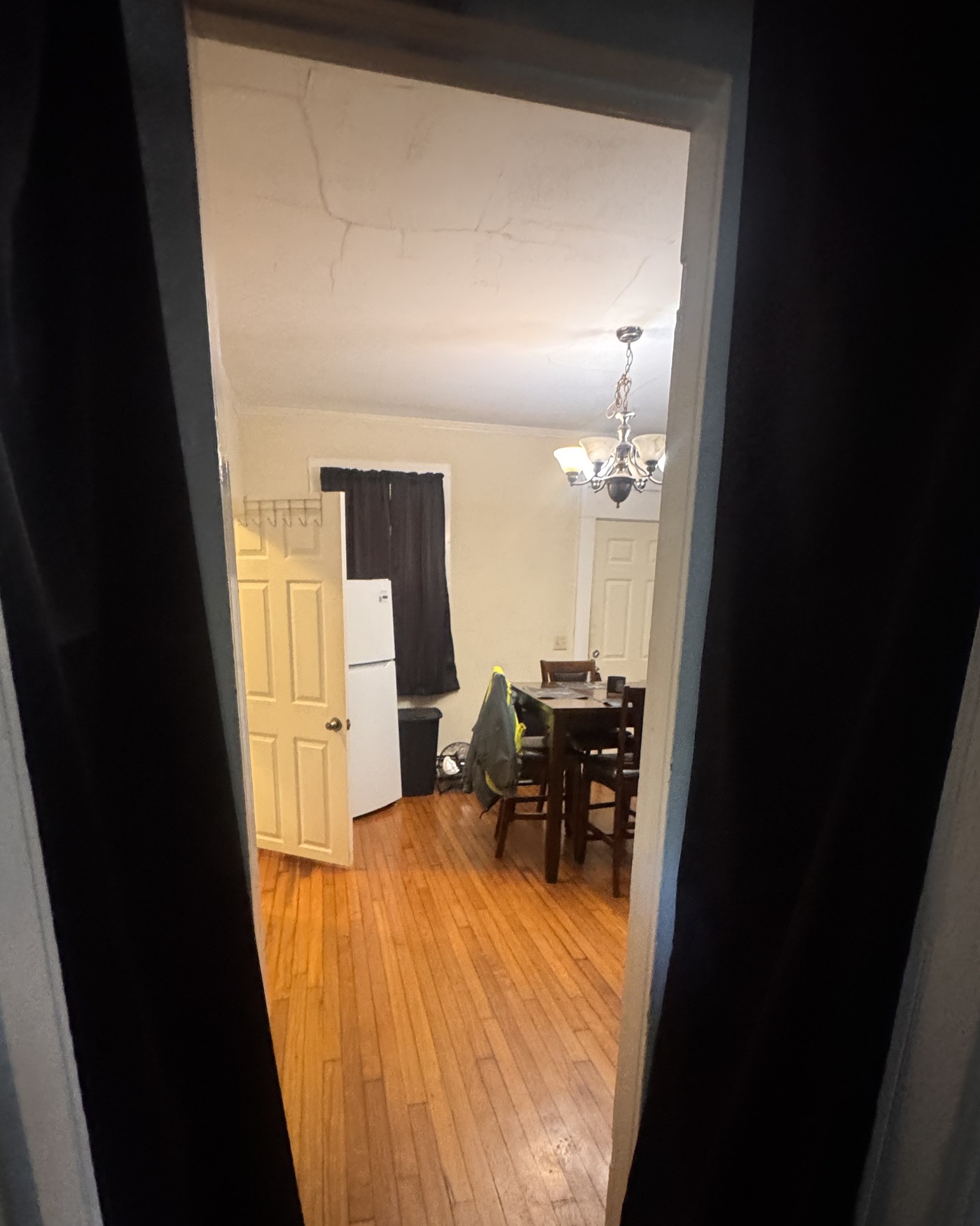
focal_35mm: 18
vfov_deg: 84.4
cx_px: 474
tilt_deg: -13.9
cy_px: 778
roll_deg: -0.6
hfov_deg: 73.8
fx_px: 653
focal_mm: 2.22
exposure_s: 1/60
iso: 1000
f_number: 2.2
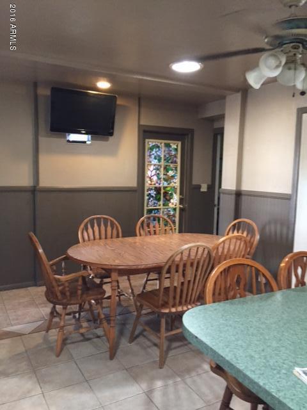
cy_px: 205
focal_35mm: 29
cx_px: 154
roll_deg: -2.2
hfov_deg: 48.2
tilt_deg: -6.2
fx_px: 343
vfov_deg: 61.7
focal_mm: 4.15
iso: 250
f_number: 2.2
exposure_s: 1/17
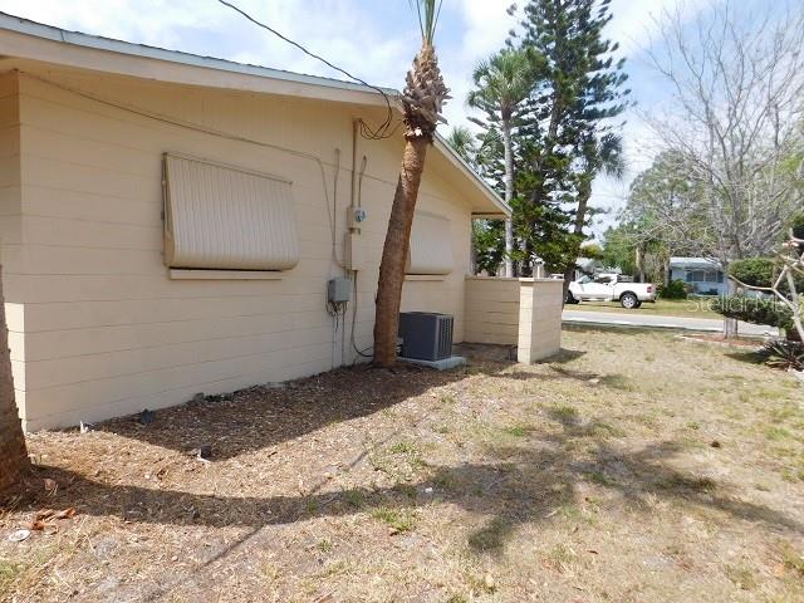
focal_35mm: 23
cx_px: 402
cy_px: 302
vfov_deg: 58.9
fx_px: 534
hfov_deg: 73.9
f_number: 3
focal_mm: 4
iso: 125
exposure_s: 1/1250
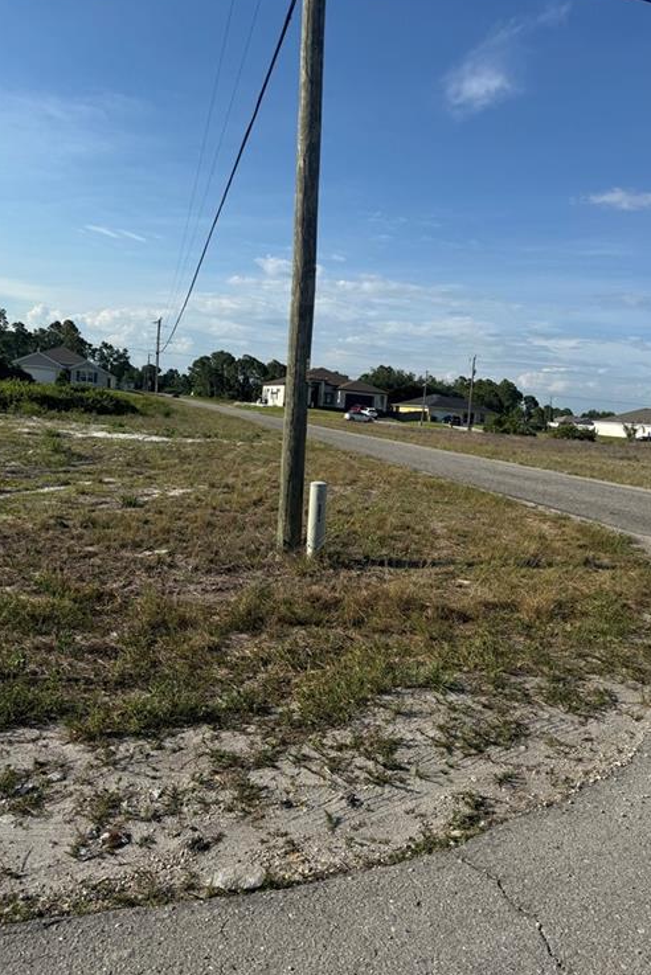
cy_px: 492
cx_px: 368
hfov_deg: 49.5
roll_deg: -6.0
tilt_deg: -6.9
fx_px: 705
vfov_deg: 69.4
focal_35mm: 26
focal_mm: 6.76
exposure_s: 1/5348
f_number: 1.78
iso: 80
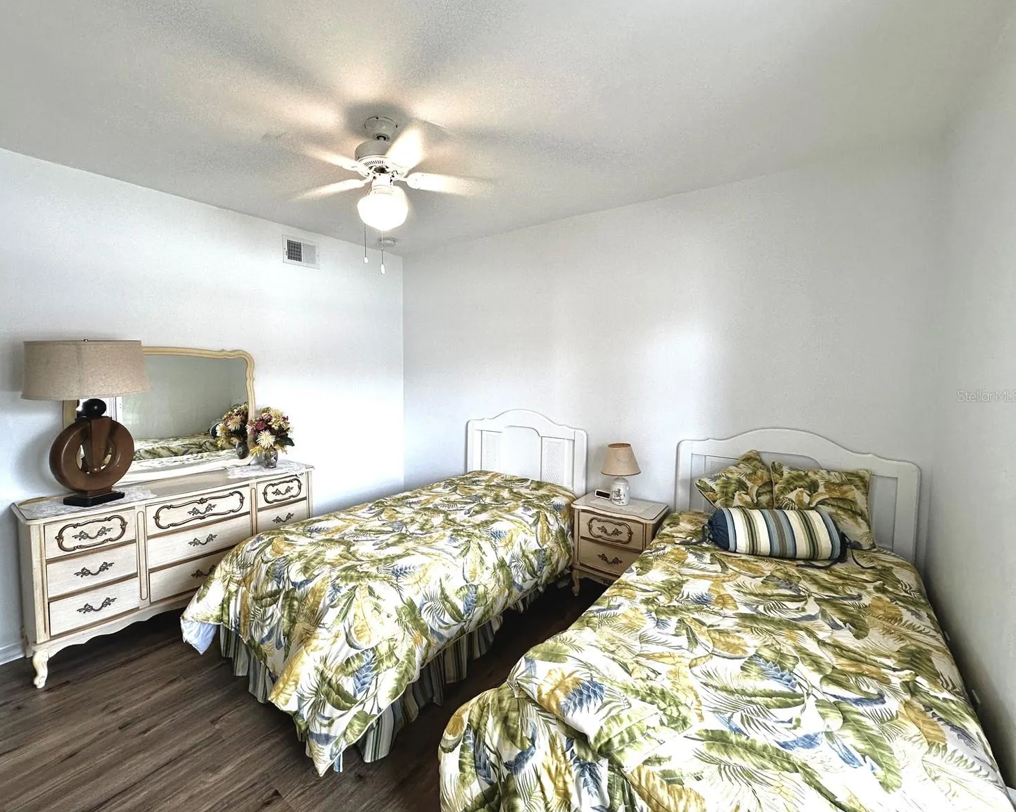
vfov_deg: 84.0
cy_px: 396
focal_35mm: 15
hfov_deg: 96.6
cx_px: 465
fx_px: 451
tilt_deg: -3.3
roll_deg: -0.2
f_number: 2.2
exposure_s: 1/120
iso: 80
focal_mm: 2.22
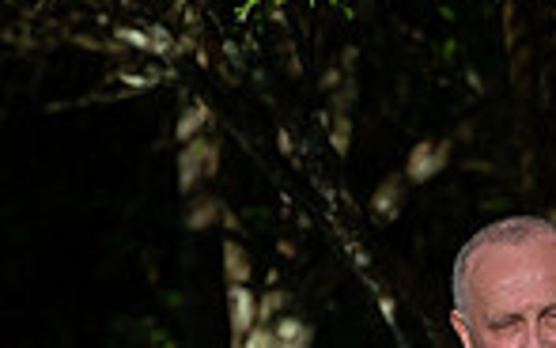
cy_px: 586
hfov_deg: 6.9
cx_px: -23
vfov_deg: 4.3
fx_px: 4563
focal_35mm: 301
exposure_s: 1/8000
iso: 720
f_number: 4
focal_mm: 75
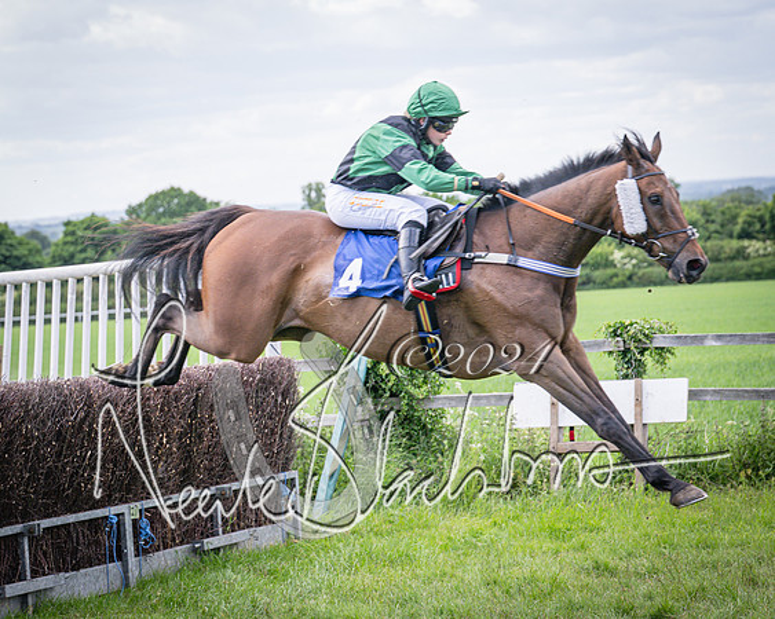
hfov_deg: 15.9
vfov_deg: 12.7
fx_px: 2782
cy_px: 306
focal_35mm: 121
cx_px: 329
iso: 400
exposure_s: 1/1250
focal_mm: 70
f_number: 4
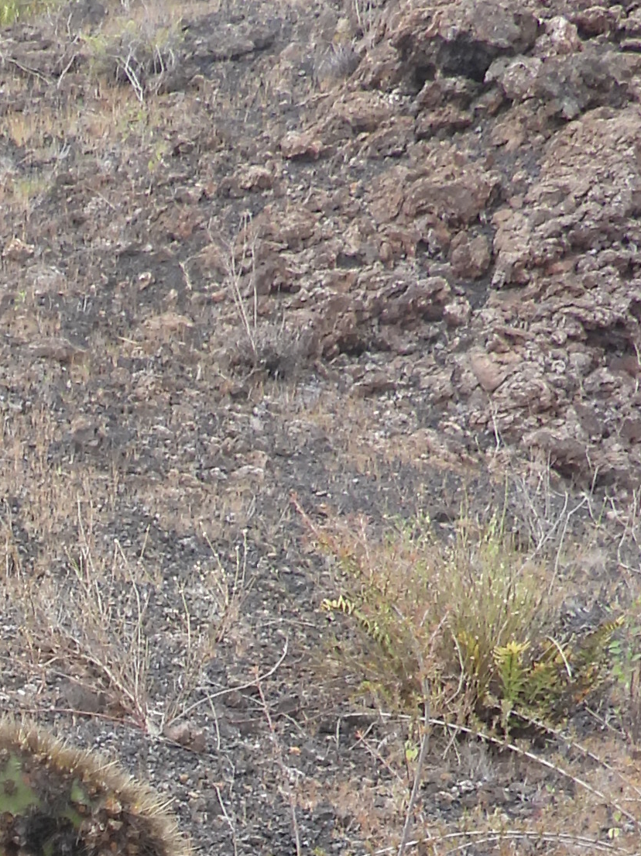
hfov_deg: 9.7
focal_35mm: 146
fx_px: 3607
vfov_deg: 12.3
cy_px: 1604
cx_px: -479
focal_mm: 6.3
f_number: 3.2
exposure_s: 1/320
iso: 100
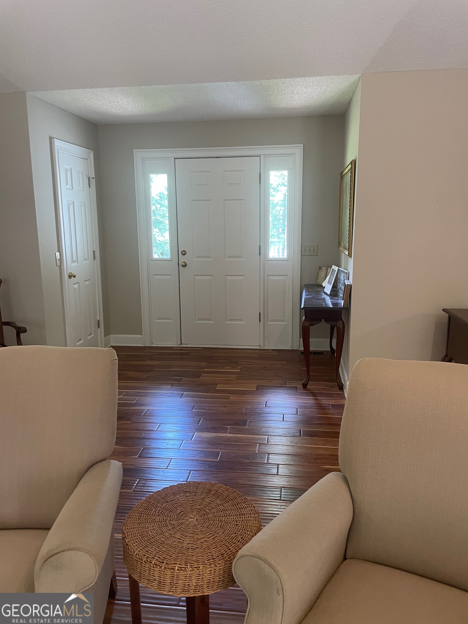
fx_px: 469
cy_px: 312
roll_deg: +0.8
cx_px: 234
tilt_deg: -9.9
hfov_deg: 53.1
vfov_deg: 67.3
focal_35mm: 26
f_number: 1.6
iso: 200
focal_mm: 4.2
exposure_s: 1/60
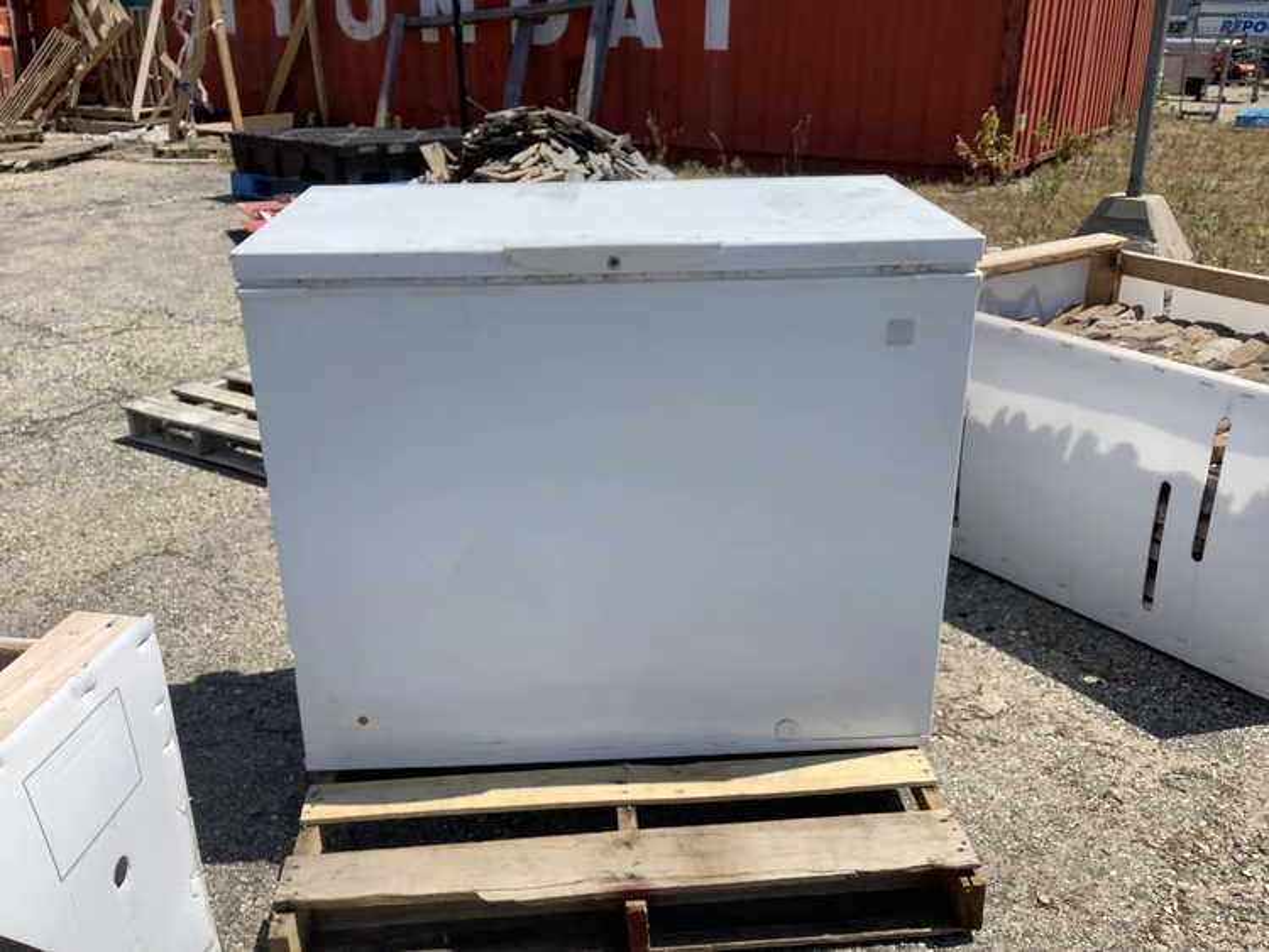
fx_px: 1137
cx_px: 634
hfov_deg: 58.3
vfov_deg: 45.5
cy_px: 476
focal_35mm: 31
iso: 25
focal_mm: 3.3
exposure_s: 1/2146
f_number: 2.4
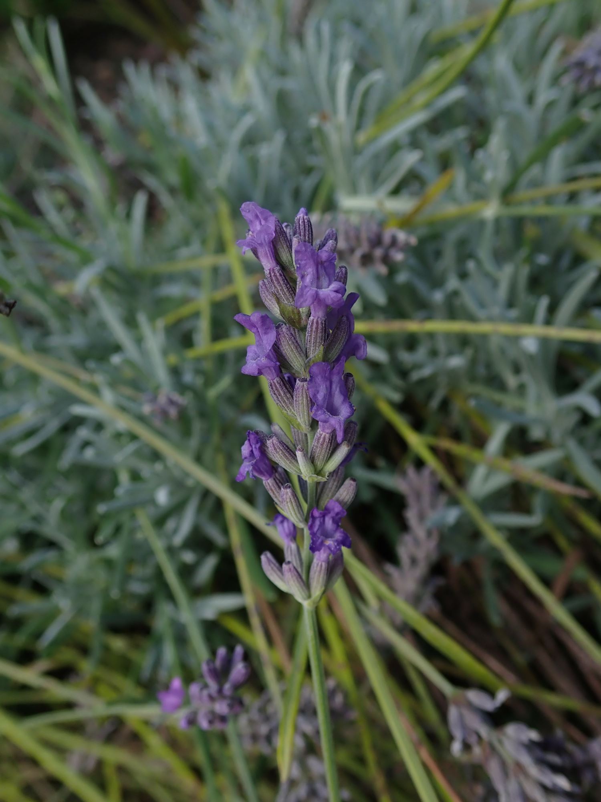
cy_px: 401
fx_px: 694
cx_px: 300
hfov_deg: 46.8
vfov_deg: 60.0
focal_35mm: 30
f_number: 3.2
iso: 100
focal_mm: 5.5
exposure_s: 1/200
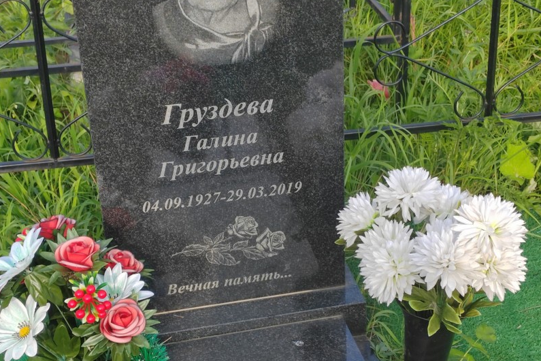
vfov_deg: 20.3
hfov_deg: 30.1
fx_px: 1007
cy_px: 163
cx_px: 269
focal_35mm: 67
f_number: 1.9
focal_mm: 5.52
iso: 100
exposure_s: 1/440
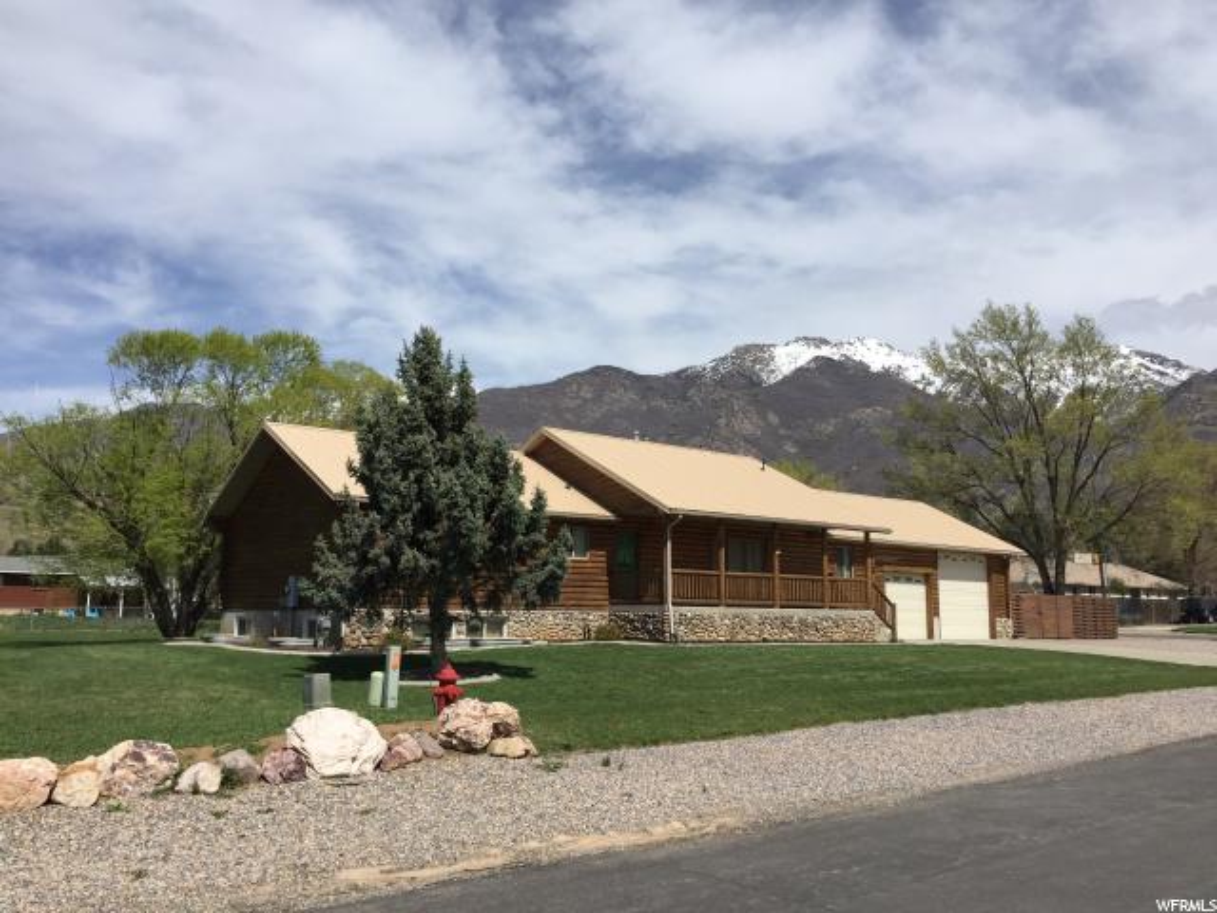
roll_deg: -1.9
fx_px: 1020
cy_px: 456
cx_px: 608
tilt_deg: +7.7
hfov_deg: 61.7
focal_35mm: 29
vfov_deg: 48.2
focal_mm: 4.15
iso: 32
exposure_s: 1/3300
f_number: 2.2
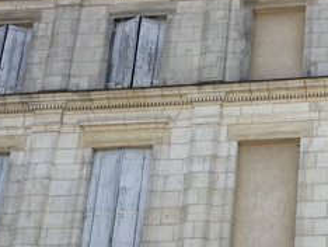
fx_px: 939
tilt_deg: +23.0
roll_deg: -0.8
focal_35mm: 99
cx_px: 363
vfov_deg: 14.4
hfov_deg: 19.0
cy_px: 310
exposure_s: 1/725
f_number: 2.2
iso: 25
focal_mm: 4.15
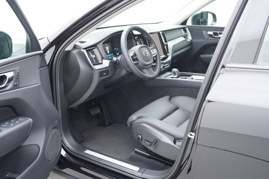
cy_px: 90
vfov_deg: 36.9
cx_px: 134
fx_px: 269
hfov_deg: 53.1
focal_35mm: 36
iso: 320
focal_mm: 24
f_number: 2.8
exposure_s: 1/40
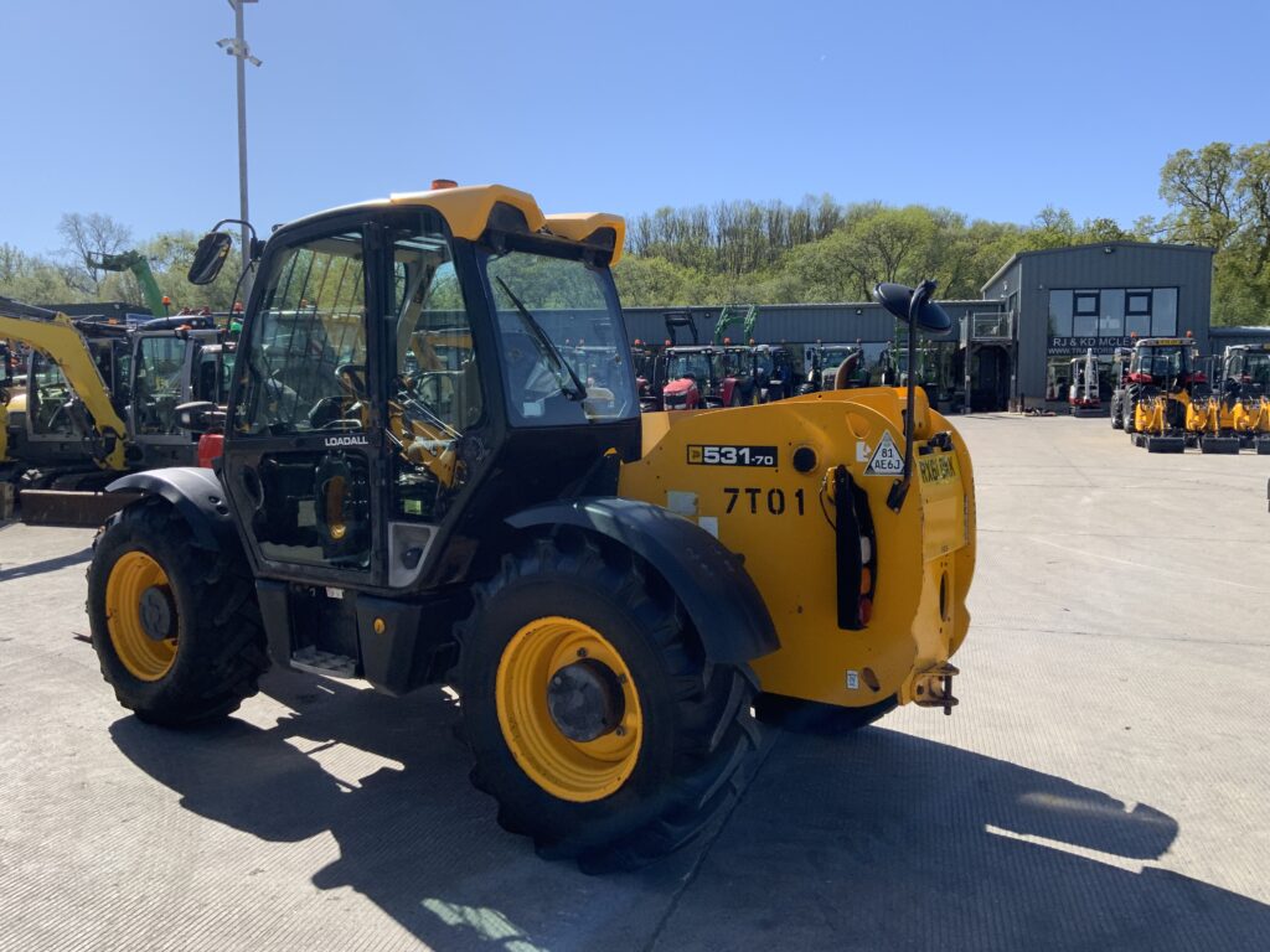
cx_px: 635
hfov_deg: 61.7
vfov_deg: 48.2
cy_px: 476
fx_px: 1064
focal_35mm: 29
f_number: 1.8
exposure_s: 1/1577
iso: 16
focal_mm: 3
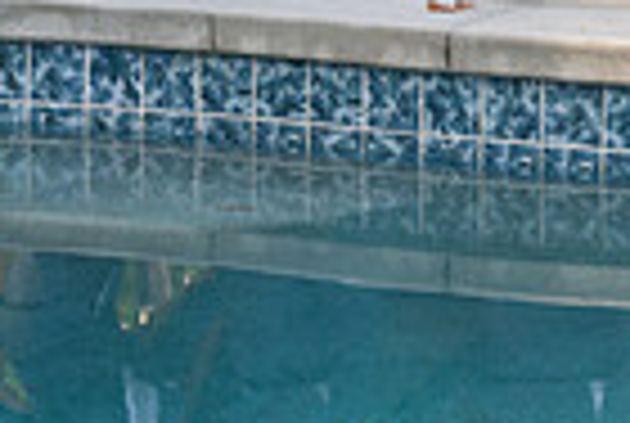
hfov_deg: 10.9
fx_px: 3139
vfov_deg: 7.4
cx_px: 1011
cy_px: -439
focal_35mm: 179
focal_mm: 40
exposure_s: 1/160
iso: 320
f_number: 6.3
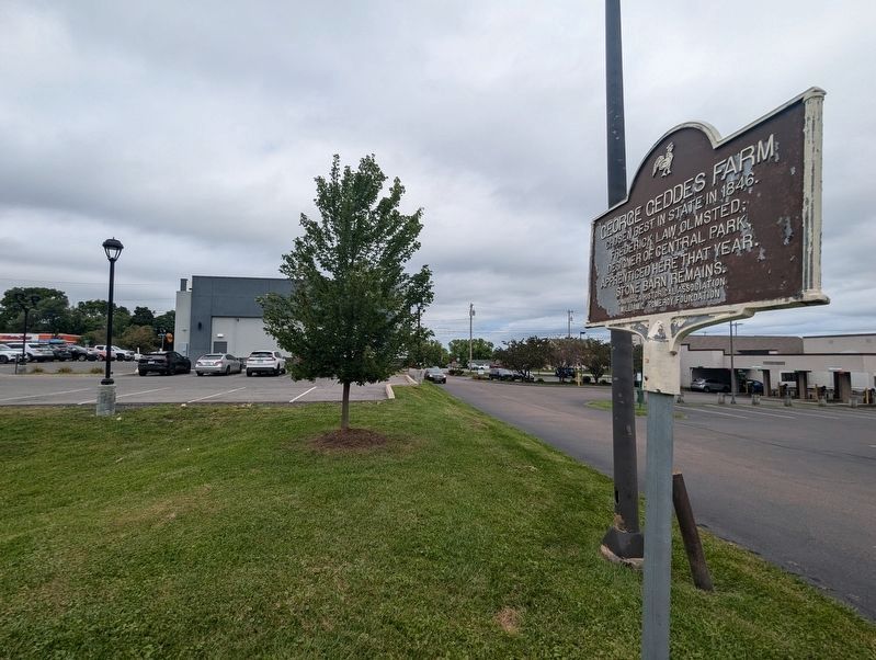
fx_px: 406
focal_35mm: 16
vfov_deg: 78.3
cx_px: 438
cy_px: 330
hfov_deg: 94.4
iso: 52
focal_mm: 2.35
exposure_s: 1/2119
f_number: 2.2
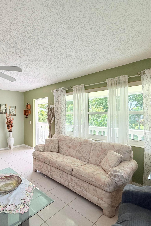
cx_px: 52
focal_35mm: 20
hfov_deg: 60.7
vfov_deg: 84.0
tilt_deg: +1.0
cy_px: 113
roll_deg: +0.5
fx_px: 126
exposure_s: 1/190
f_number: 2.2
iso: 64
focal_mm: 2.22
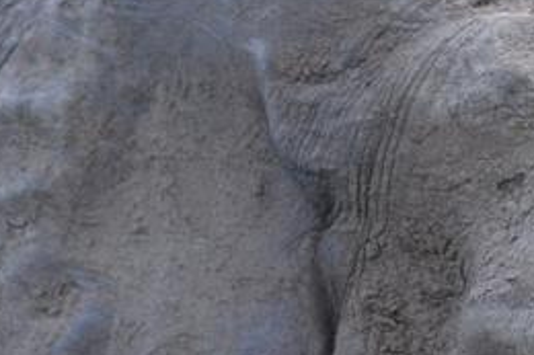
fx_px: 16424
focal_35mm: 1108
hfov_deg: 1.9
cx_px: 676
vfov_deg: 1.2
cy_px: 517
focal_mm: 240
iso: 1600
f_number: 5.3
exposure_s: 1/500
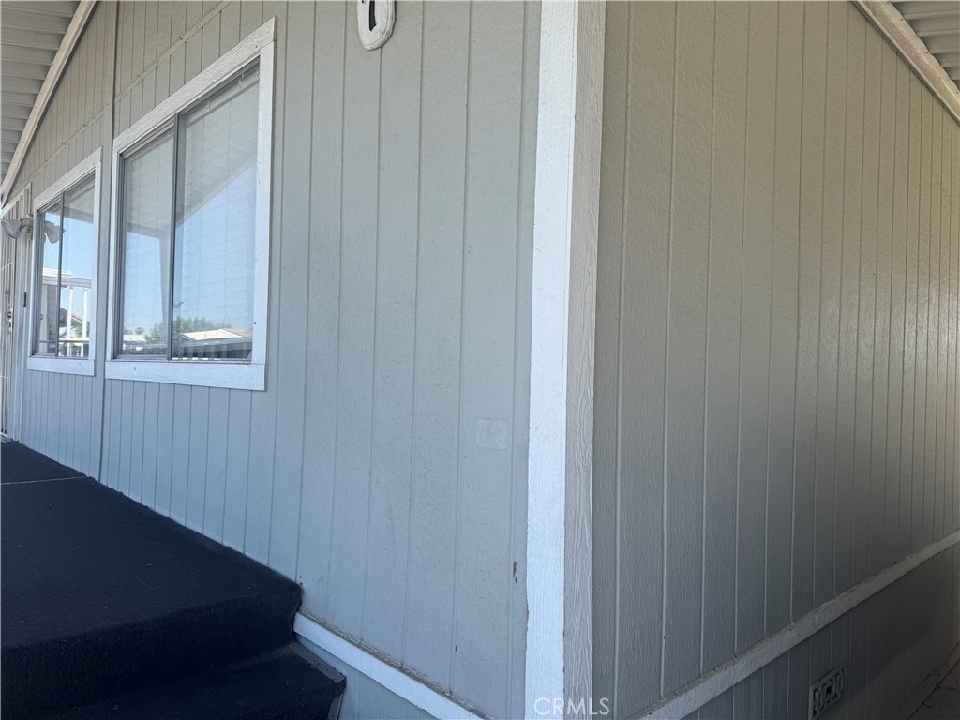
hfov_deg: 71.6
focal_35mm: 24
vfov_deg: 56.8
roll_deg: -2.1
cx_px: 480
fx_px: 666
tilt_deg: +0.7
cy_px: 360
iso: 80
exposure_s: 1/1261
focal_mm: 6.76
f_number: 1.78
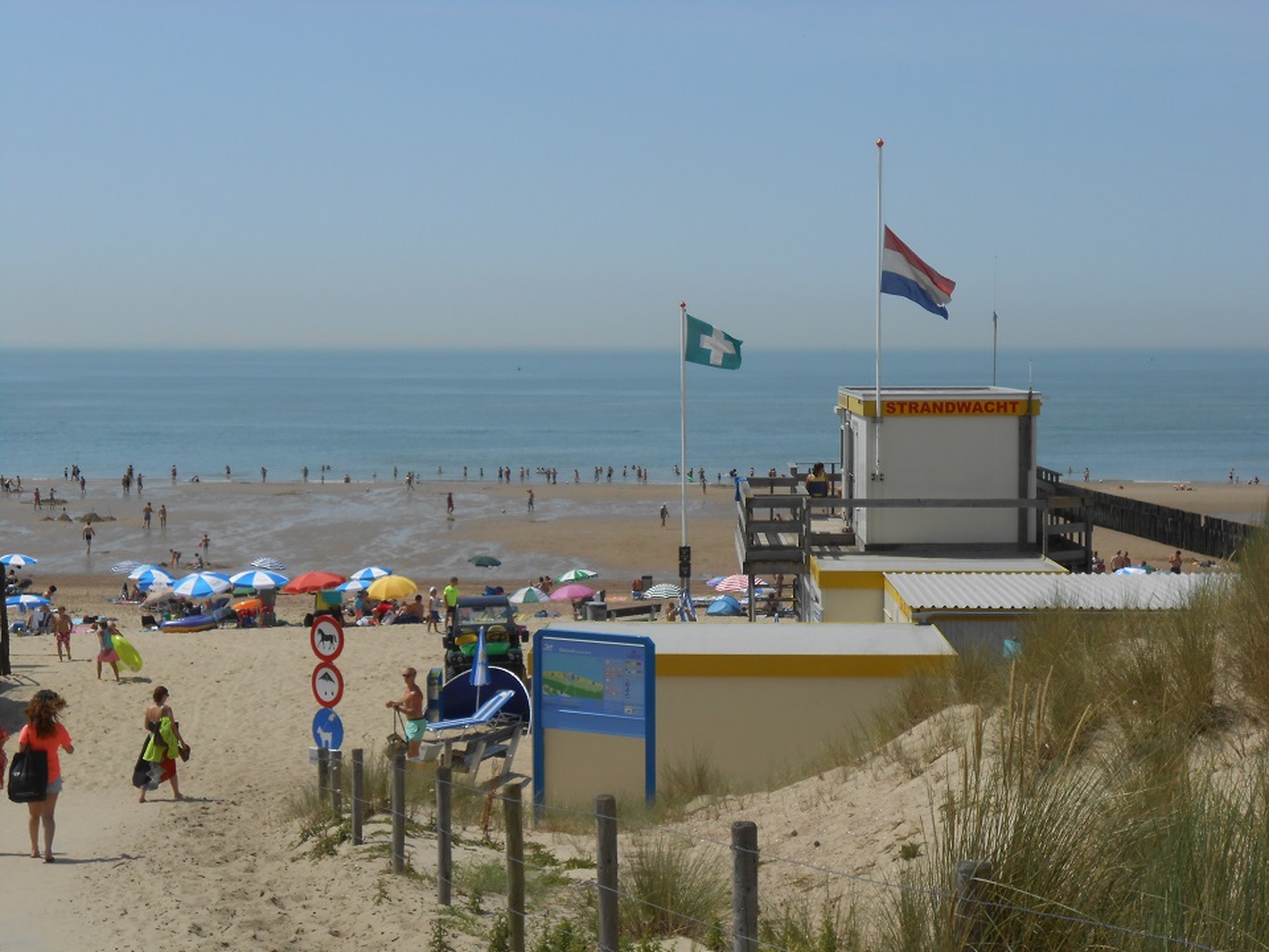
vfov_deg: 26.1
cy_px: 476
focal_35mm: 56
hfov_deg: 34.3
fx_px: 2053
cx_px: 634
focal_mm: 10
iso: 80
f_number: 5.2
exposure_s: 1/1000
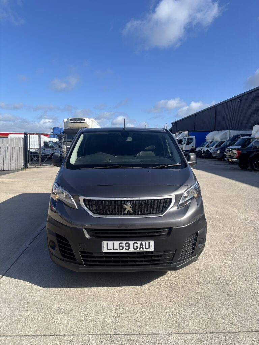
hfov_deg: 53.1
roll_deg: -1.0
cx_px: 130
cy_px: 172
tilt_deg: -6.9
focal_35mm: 26
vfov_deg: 67.3
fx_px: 259
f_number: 1.6
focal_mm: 5.96
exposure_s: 1/3021
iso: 50
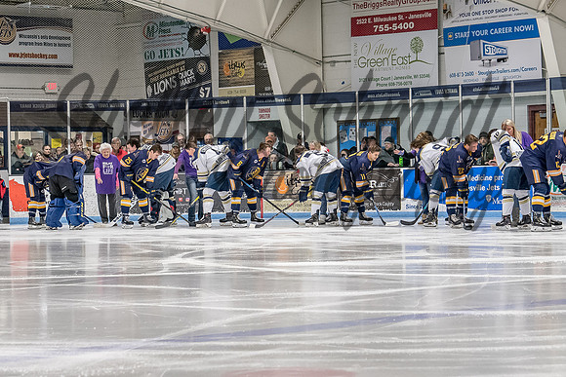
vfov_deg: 12.6
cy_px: 179
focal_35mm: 108
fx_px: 1704
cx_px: 209
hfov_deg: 18.8
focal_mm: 50
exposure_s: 1/200
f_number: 4.5
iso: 2500
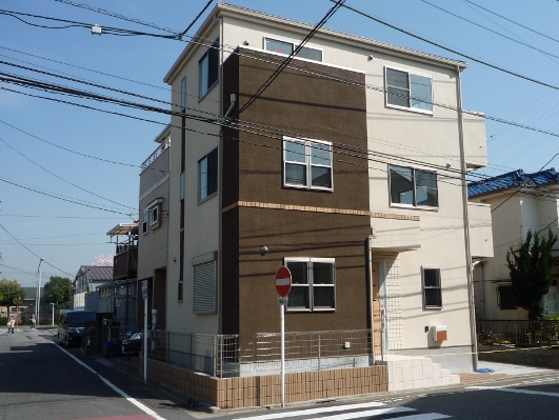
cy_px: 222
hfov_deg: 52.5
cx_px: 311
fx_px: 566
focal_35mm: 35
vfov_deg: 40.7
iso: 100
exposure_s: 1/640
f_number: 4.5
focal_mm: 4.4
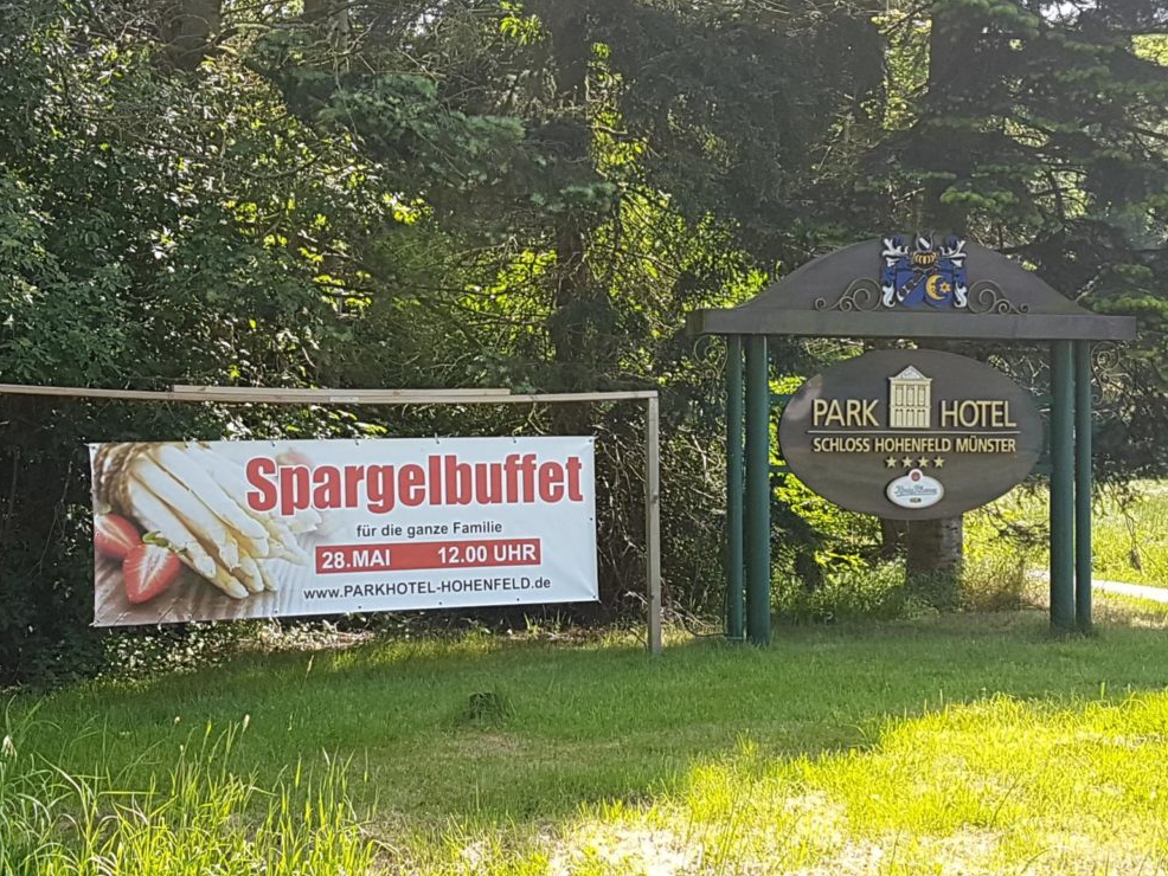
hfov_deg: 65.3
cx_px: 572
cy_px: 434
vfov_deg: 51.4
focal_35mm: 27
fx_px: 911
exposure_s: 1/483
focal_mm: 4.2
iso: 40
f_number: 1.7
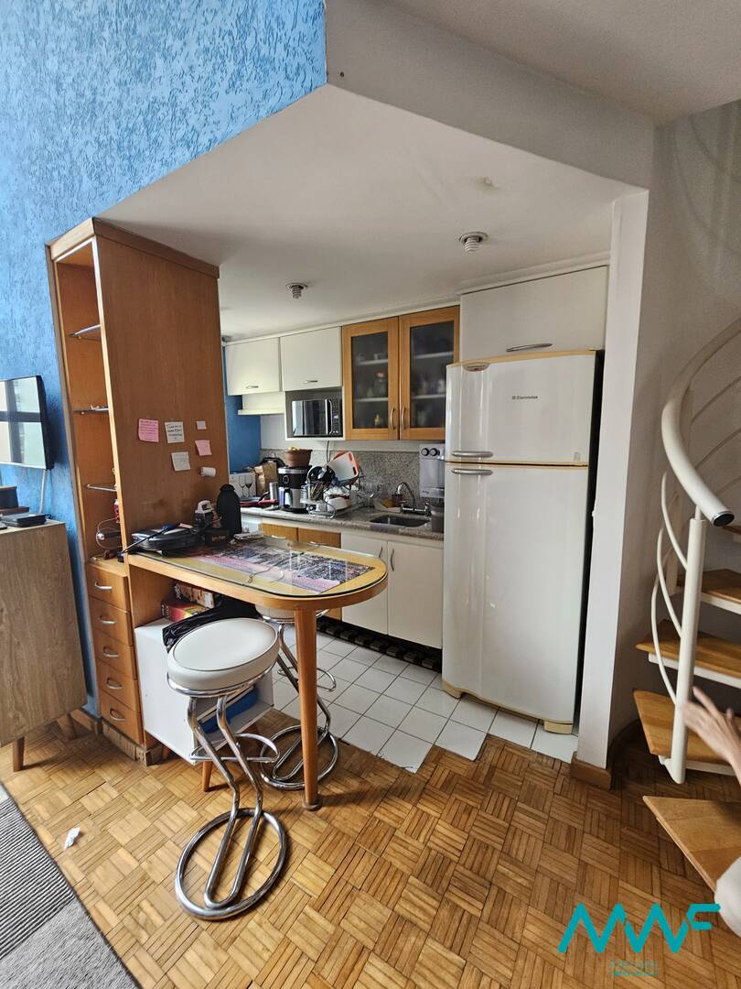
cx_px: 370
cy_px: 494
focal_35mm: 13
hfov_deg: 89.9
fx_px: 371
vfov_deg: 106.2
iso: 160
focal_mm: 2.2
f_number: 2.2
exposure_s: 1/60
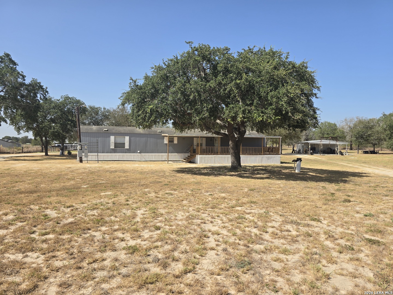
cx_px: 196
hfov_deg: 73.9
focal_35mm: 23
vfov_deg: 58.9
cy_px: 148
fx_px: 261
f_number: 1.7
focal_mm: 6.3
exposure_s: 1/771
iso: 12
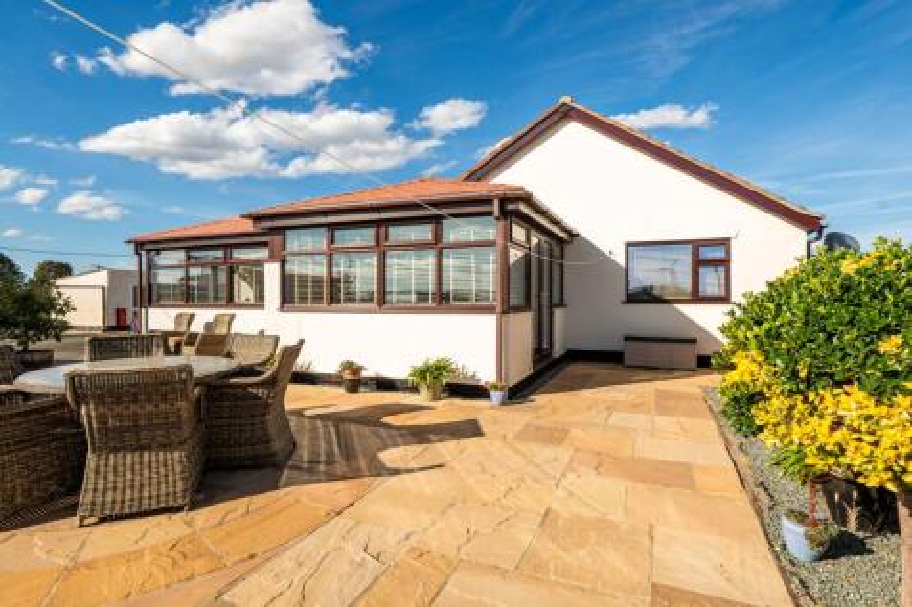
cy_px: 304
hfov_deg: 90.0
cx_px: 456
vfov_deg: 67.3
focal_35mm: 18
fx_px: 456
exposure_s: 1/640
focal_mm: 12
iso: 400
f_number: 8
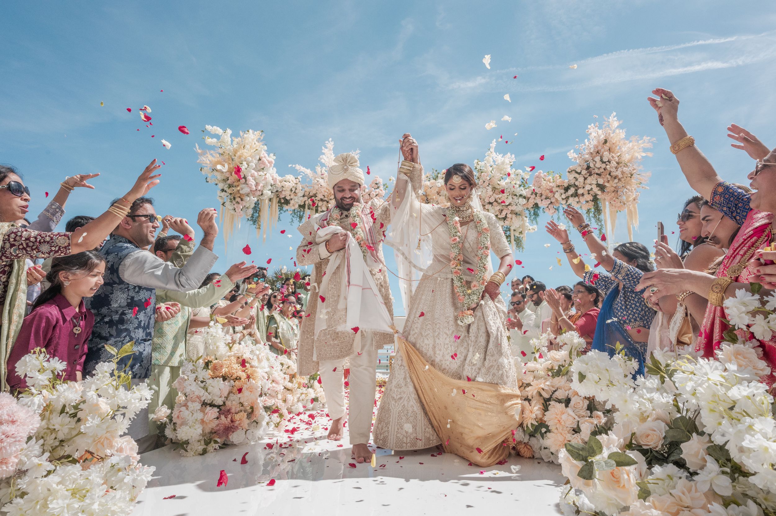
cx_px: 388
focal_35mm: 20
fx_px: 431
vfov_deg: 61.9
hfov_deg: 84.0
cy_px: 258
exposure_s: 1/2500
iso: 2000
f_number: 11
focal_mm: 20
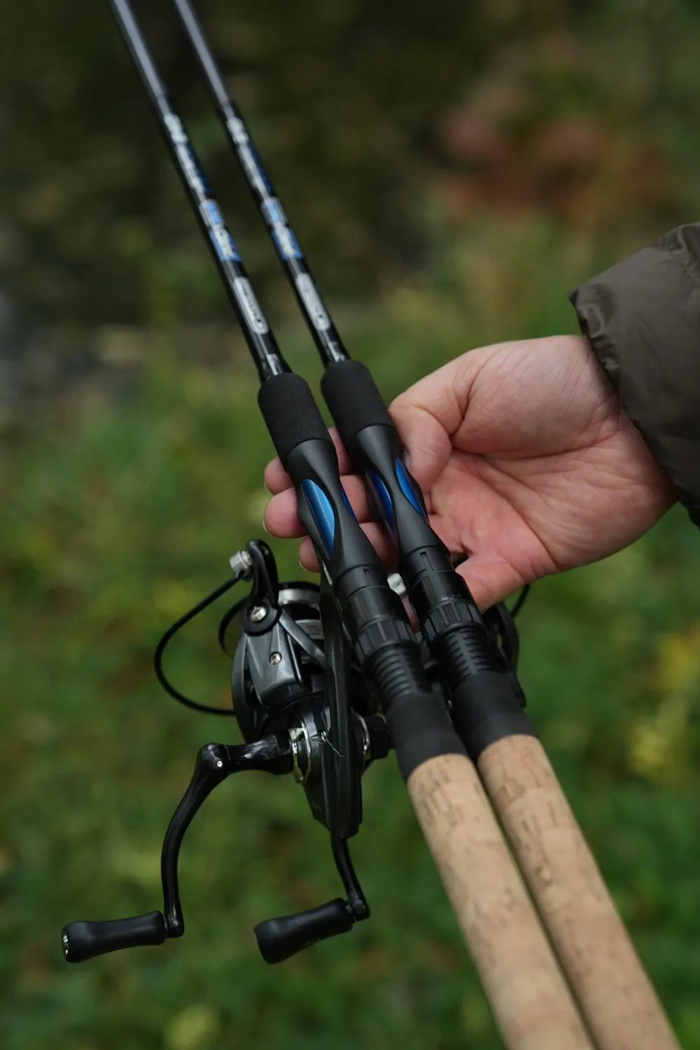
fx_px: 2042
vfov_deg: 28.8
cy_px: 525
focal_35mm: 70
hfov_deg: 19.5
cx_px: 350
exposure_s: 1/250
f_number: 4.5
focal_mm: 70
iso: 800
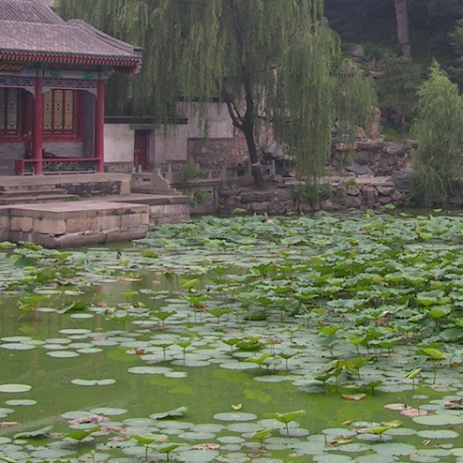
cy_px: 85
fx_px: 1483
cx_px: 464
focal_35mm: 98
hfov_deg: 17.3
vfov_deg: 17.6
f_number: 5.6
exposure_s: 1/160
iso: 50
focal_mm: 6.3
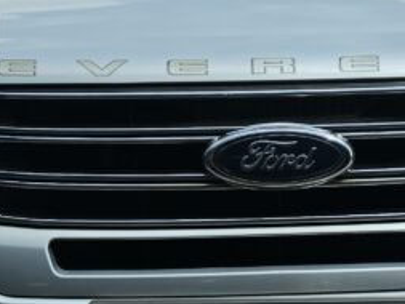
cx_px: 304
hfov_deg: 20.9
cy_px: 64
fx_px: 1089
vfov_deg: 15.8
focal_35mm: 93
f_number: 1.4
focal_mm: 6.5
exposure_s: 1/5605
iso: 64
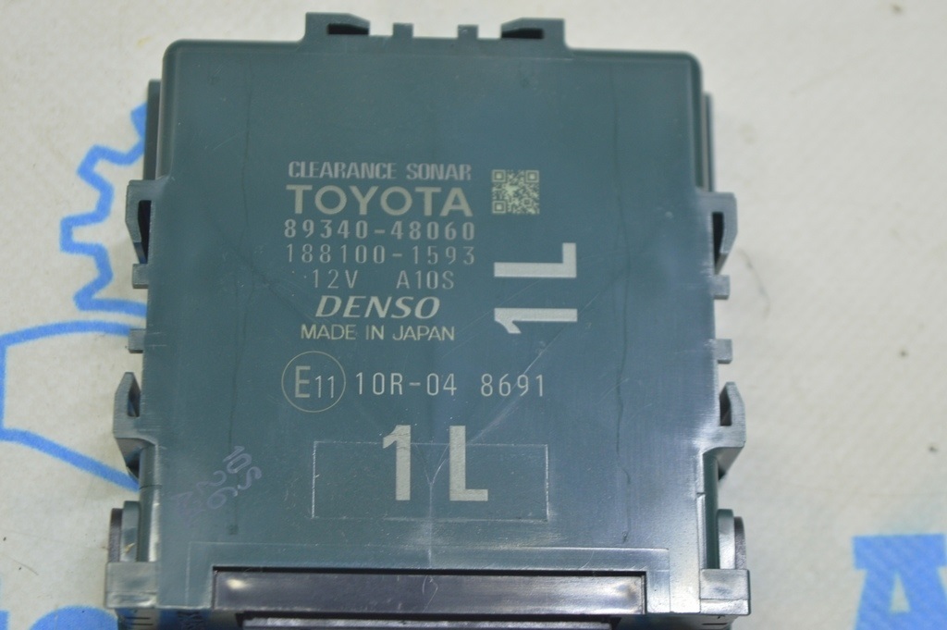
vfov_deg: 16.5
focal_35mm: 82
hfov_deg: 24.6
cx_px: 474
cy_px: 315
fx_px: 2168
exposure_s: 1/20
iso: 400
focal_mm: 55
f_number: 5.6
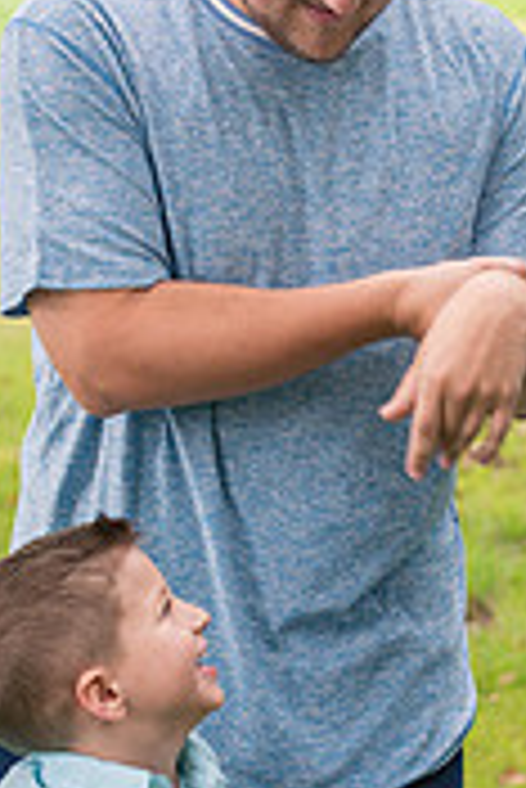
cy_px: 477
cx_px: 382
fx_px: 3937
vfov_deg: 11.4
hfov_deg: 7.6
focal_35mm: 180
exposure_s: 1/250
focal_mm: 70
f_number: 4.5
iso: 1000
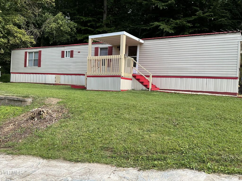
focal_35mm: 29
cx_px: 121
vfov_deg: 48.2
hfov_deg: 61.7
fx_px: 203
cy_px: 90
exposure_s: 1/556
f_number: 1.8
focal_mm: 3
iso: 16
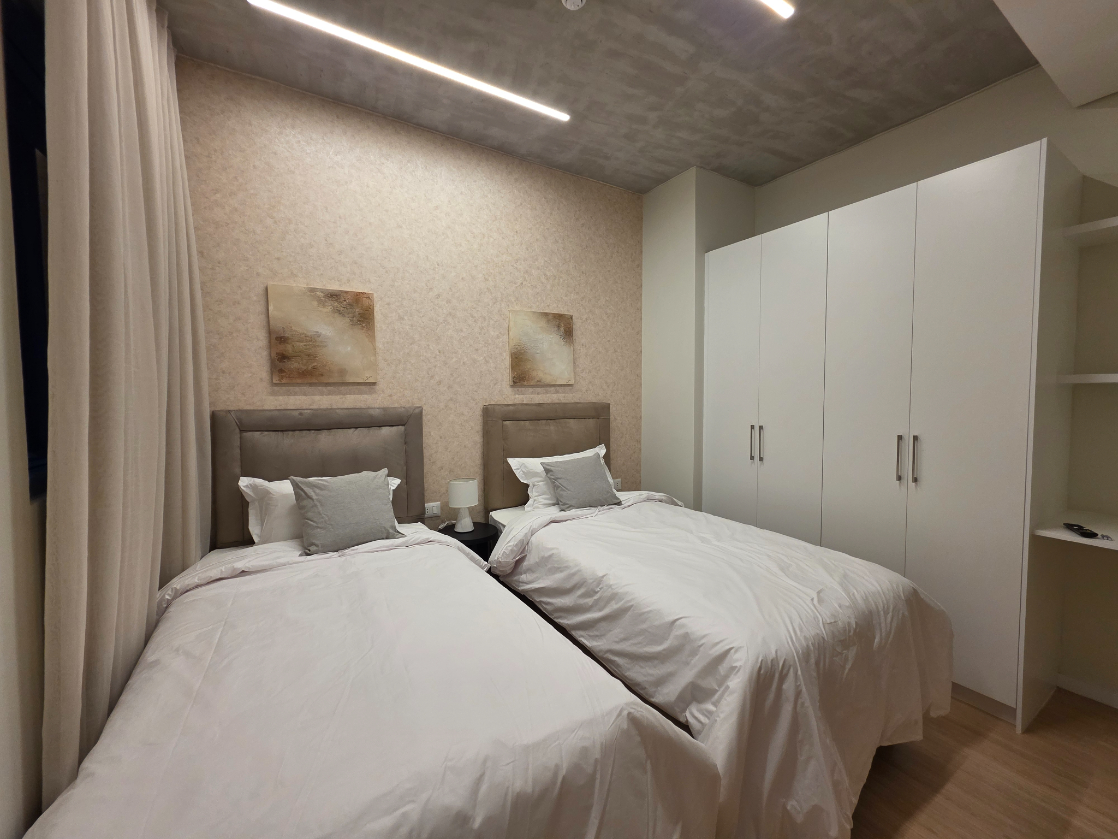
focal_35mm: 13
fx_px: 420
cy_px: 420
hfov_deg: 106.2
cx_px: 559
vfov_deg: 89.9
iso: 200
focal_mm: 2.2
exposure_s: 1/100
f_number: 1.9
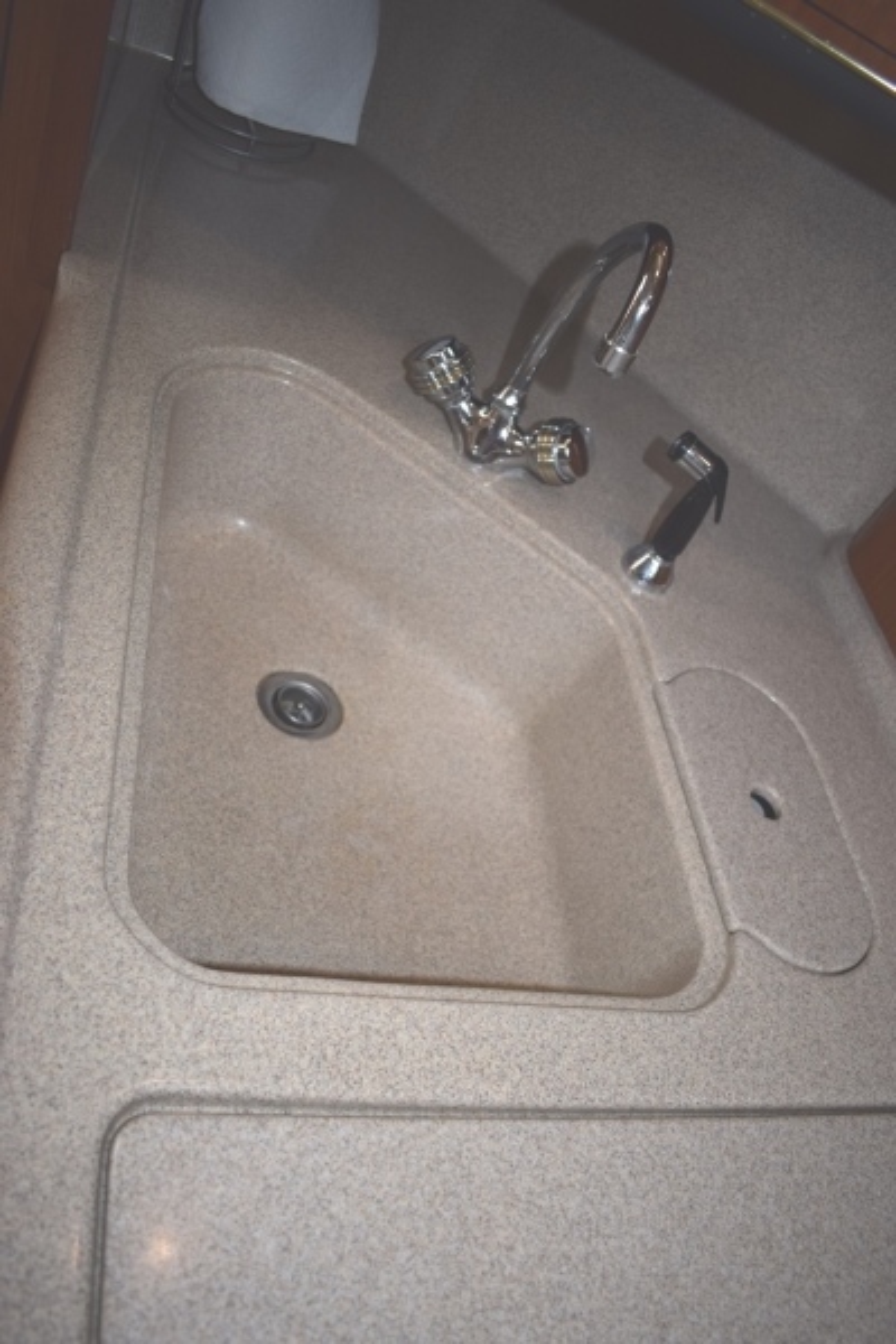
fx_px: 1008
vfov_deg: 67.4
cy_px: 672
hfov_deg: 47.9
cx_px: 448
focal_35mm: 27
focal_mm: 18
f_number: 3.5
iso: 400
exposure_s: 1/60
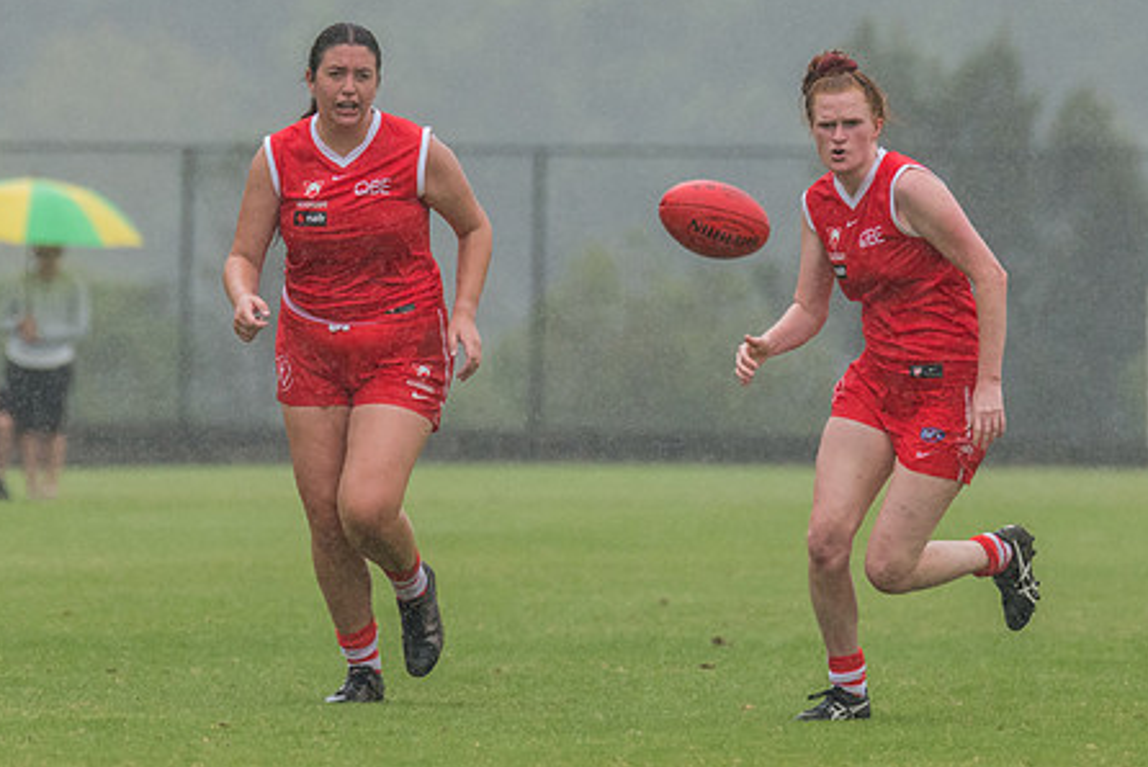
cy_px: 222
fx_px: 27537
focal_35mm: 863
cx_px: 654
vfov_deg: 1.6
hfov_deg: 2.4
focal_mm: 360
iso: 900
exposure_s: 1/1600
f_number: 6
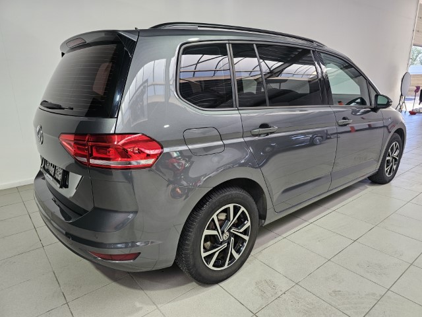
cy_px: 158
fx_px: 280
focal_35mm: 23
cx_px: 211
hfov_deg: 73.9
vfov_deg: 58.9
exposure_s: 1/100
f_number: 1.7
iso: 80
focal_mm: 6.3
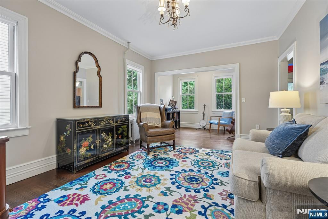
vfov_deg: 73.7
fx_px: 146
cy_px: 110
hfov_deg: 96.8
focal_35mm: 16
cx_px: 164
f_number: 8
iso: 640
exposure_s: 1/8
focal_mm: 16
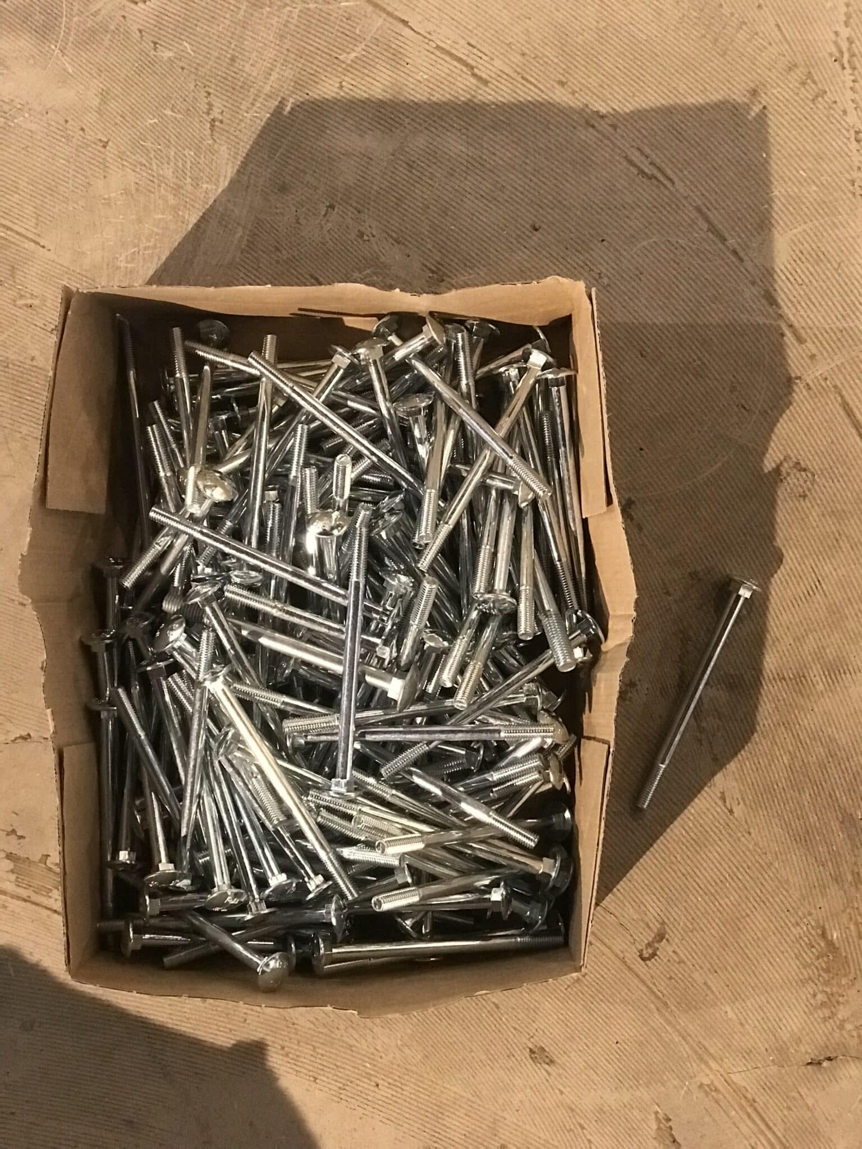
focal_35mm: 57
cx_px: 431
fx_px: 1893
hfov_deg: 25.7
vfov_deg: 33.8
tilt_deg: -85.8
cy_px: 574
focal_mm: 6.6
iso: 1000
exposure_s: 1/67
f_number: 2.8
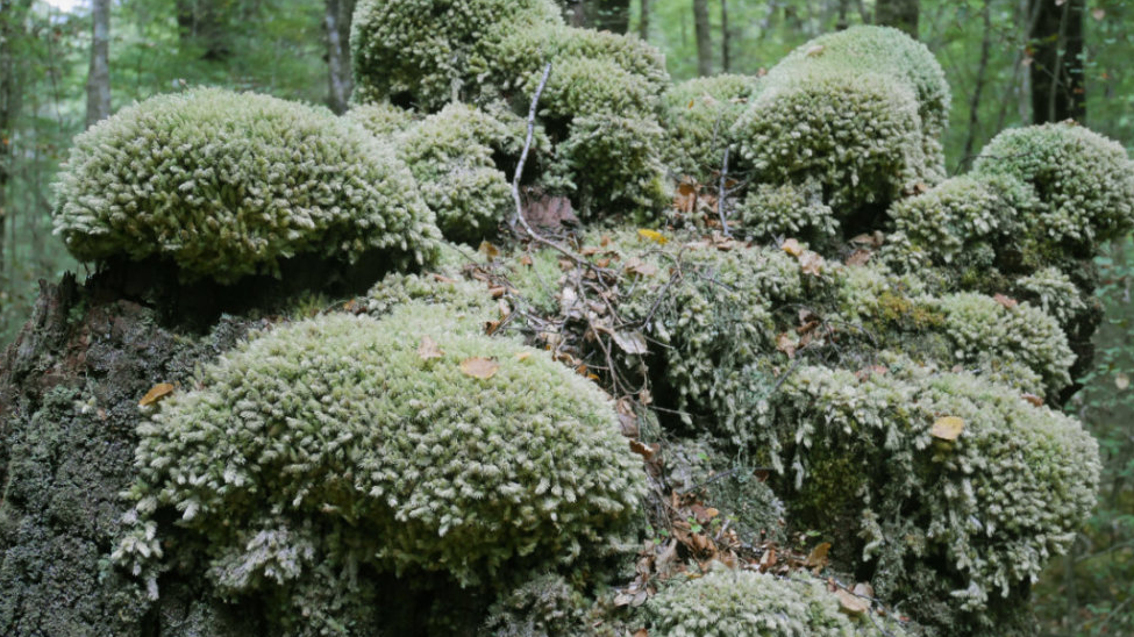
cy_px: 370
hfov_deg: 52.8
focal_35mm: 38
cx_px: 575
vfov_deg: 31.1
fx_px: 1142
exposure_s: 1/60
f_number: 4
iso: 1600
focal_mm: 17
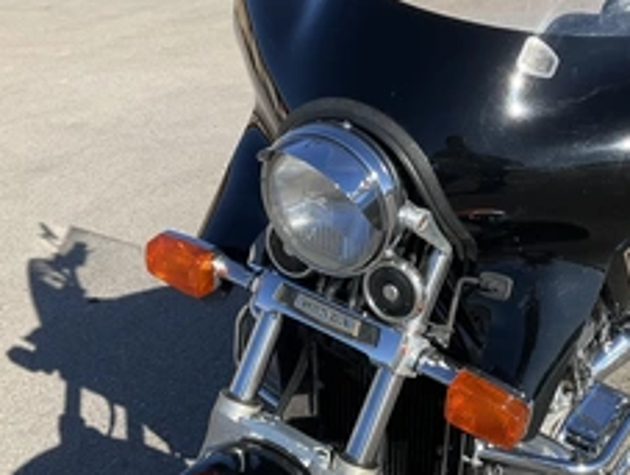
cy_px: 211
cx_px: 469
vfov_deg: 28.6
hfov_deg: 36.6
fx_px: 930
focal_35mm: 51
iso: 25
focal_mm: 3
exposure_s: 1/1377
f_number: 1.8
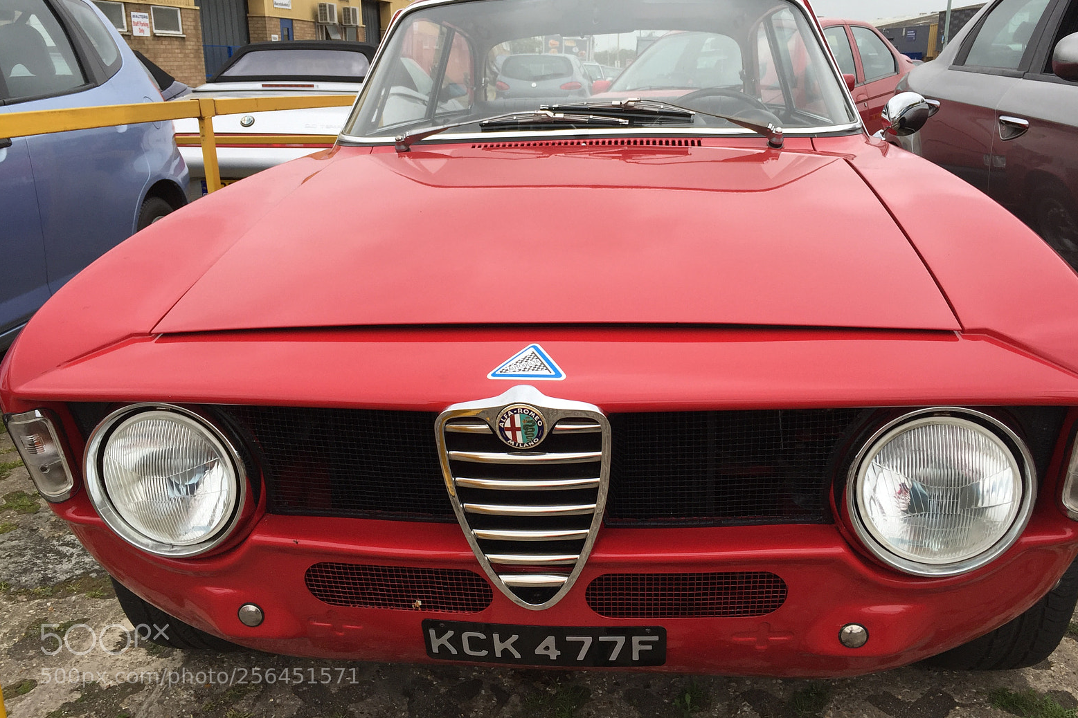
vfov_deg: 42.3
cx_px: 551
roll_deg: -1.4
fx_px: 928
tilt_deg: -14.9
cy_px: 315
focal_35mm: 31
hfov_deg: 60.3
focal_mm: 4.15
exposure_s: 1/359
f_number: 2.2
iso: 32
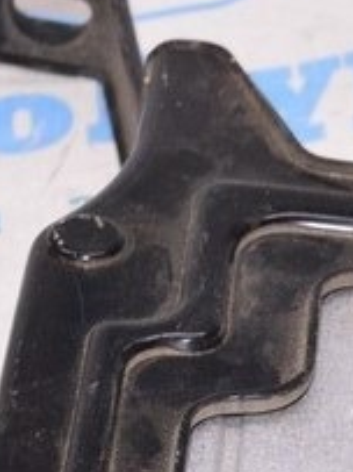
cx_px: 680
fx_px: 2573
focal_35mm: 189
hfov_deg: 7.6
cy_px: 680
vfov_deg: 10.2
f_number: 8
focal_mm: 26
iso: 1600
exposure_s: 1/160
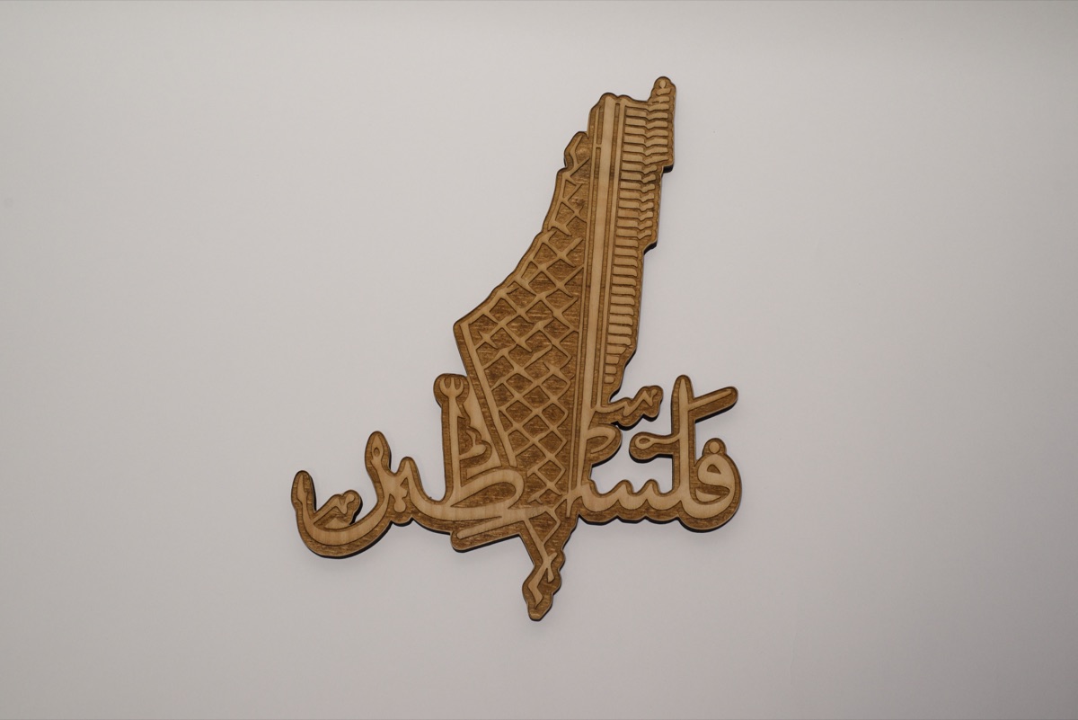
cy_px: 360
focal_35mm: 50
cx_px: 539
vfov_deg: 27.0
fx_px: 1498
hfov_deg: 39.6
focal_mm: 50
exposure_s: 1/100
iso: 1000
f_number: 6.3
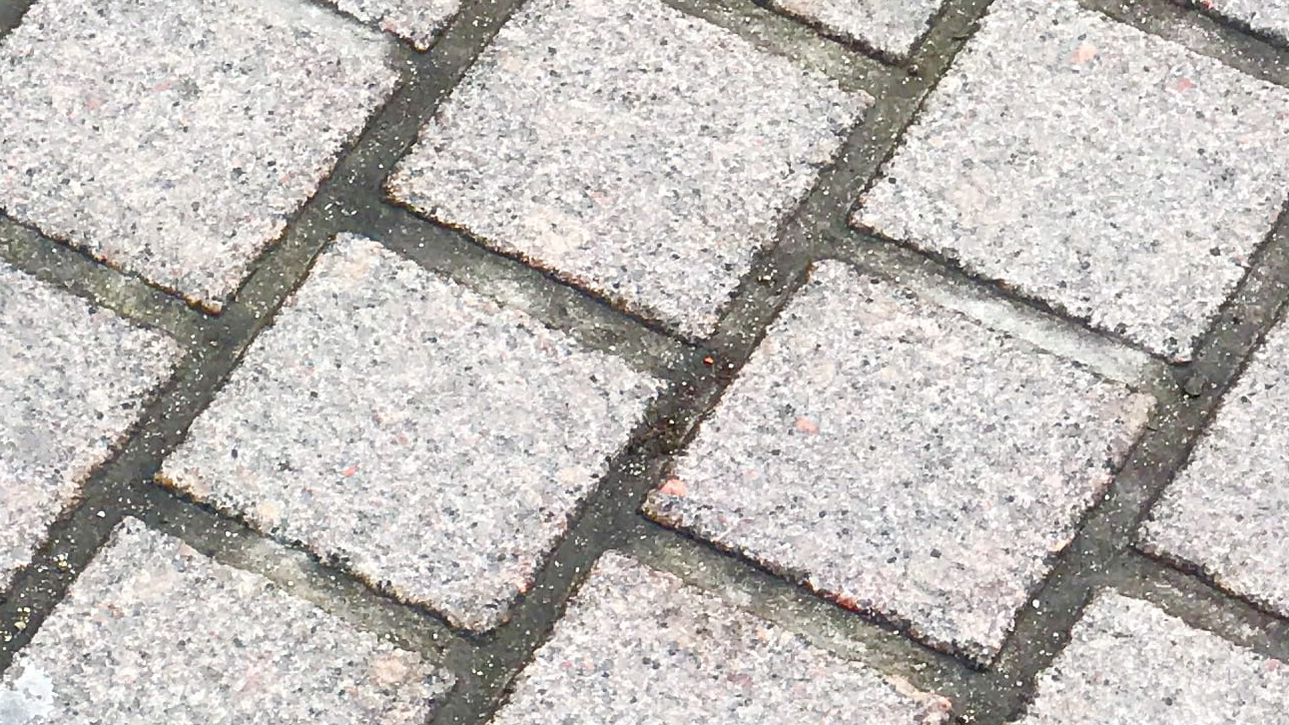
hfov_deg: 11.0
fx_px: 6630
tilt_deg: -56.3
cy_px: 860
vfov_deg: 6.2
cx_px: -53
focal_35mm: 194
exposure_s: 1/116
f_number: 2.8
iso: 20
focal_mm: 6.6
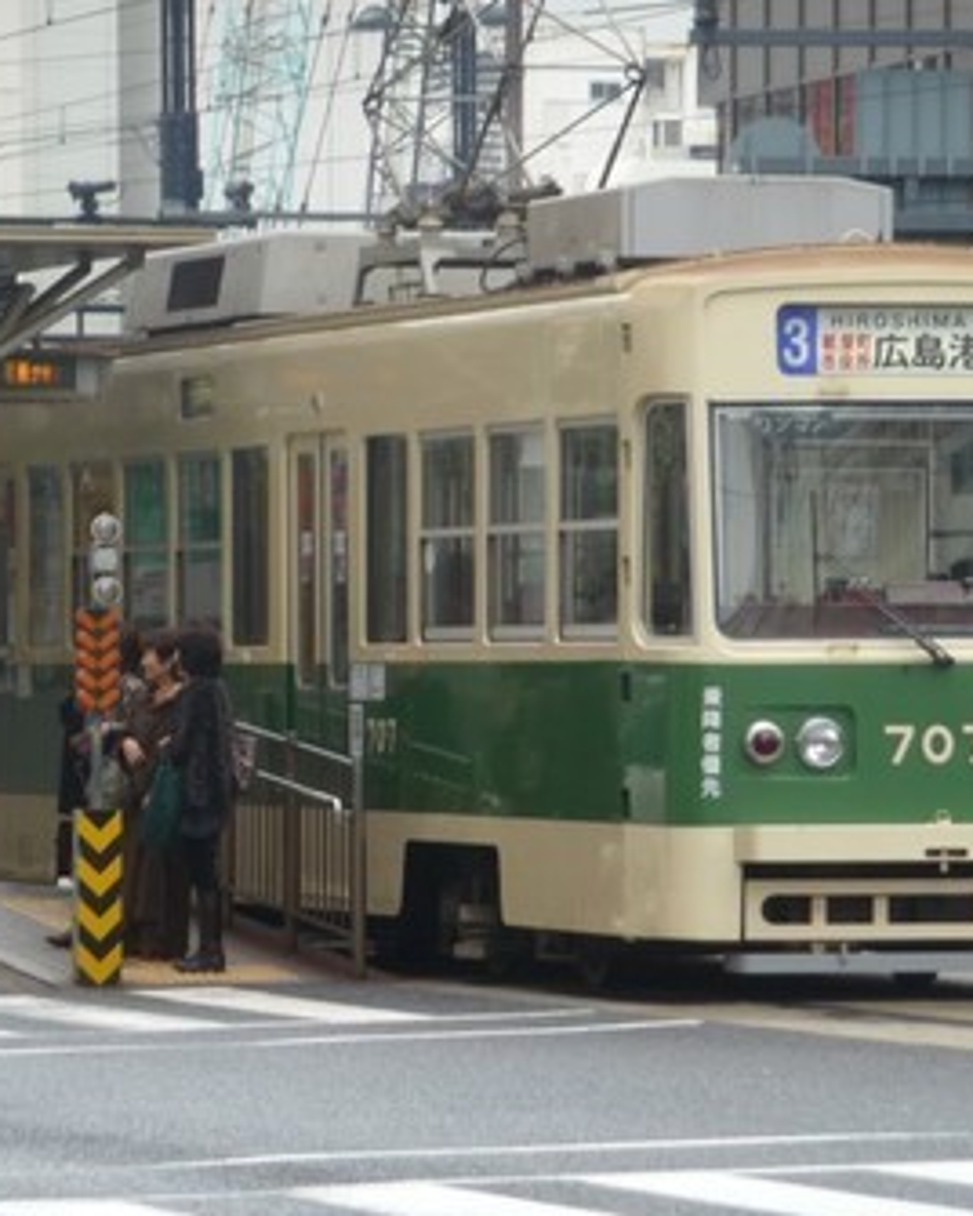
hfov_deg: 5.6
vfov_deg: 7.0
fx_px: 10007
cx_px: 534
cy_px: 610
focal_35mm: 278
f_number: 4.8
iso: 100
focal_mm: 36.4
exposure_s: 1/100
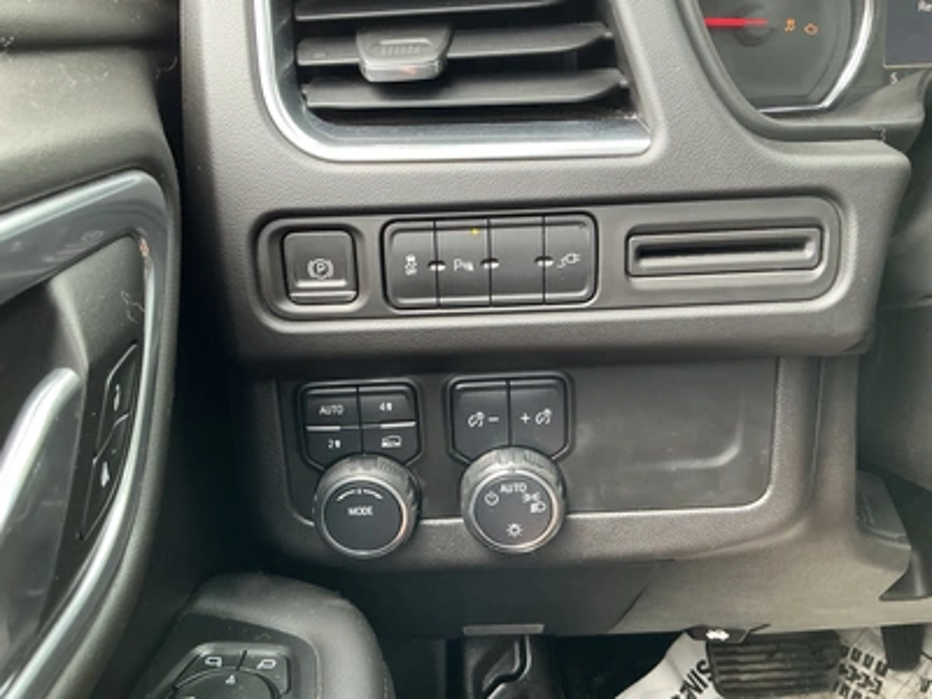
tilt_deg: -22.2
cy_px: 350
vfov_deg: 49.7
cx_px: 466
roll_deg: +3.9
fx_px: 754
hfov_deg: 63.4
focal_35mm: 28
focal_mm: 3
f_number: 1.8
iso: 160
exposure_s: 1/60
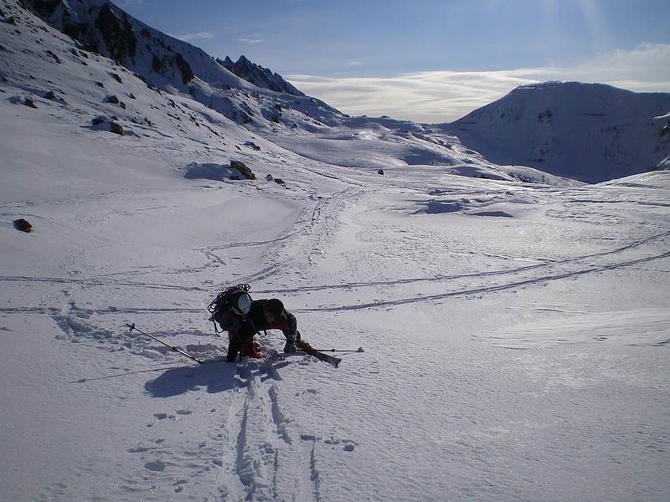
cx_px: 335
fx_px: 735
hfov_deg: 49.0
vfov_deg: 37.7
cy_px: 251
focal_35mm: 38
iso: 64
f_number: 4.6
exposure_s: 1/1250
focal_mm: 6.3
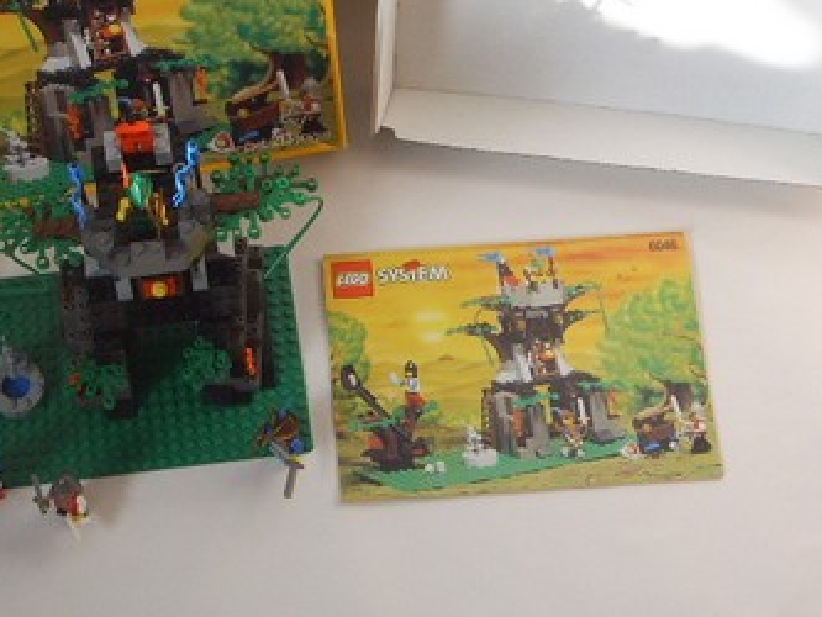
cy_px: 252
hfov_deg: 25.9
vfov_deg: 19.6
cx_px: 338
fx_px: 1782
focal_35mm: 75
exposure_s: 1/90
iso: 100
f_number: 3.5
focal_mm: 6.6
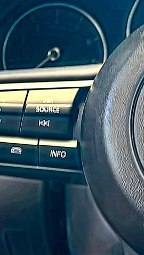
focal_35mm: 70
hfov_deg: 16.9
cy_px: 118
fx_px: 474
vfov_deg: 30.1
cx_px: -1
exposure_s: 1/40
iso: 200
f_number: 1.78
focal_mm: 6.86
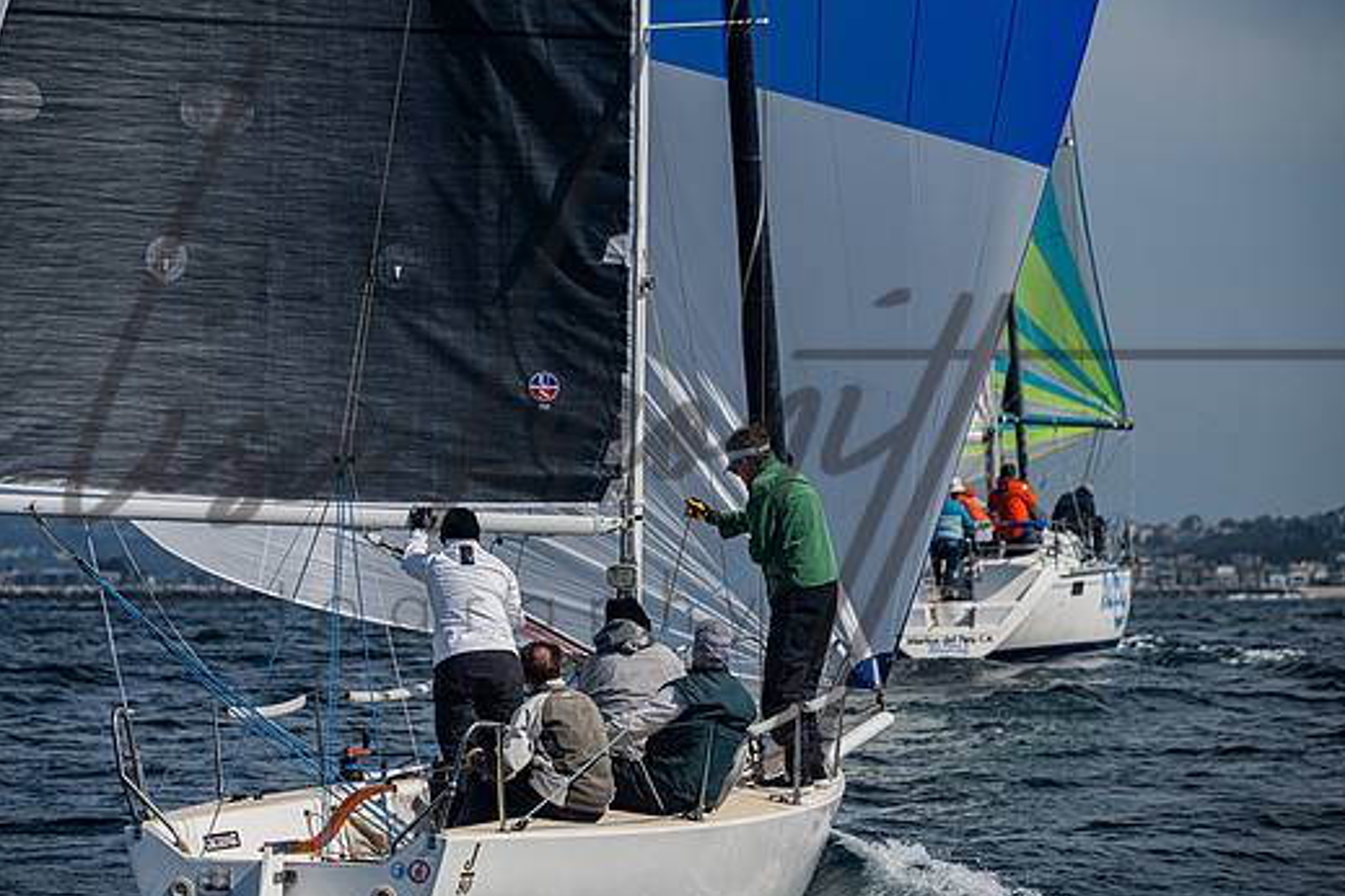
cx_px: 643
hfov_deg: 9.4
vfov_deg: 6.3
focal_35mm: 218
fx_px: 8144
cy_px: 416
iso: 320
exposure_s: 1/5000
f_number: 6.3
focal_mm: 195
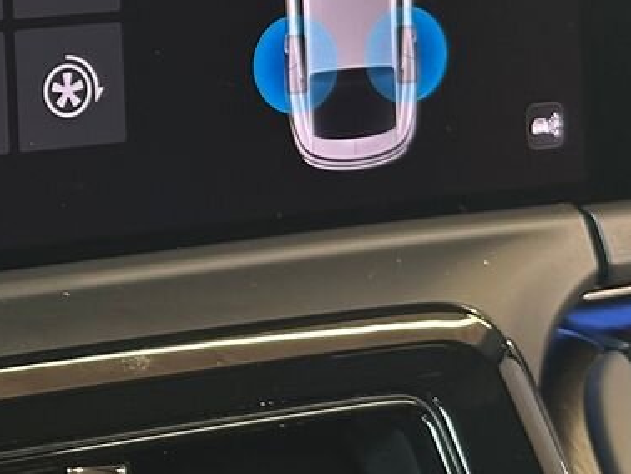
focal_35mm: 130
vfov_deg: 11.2
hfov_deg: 14.7
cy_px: -58
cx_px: -90
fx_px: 2371
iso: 640
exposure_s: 1/20
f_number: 1.78
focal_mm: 6.86
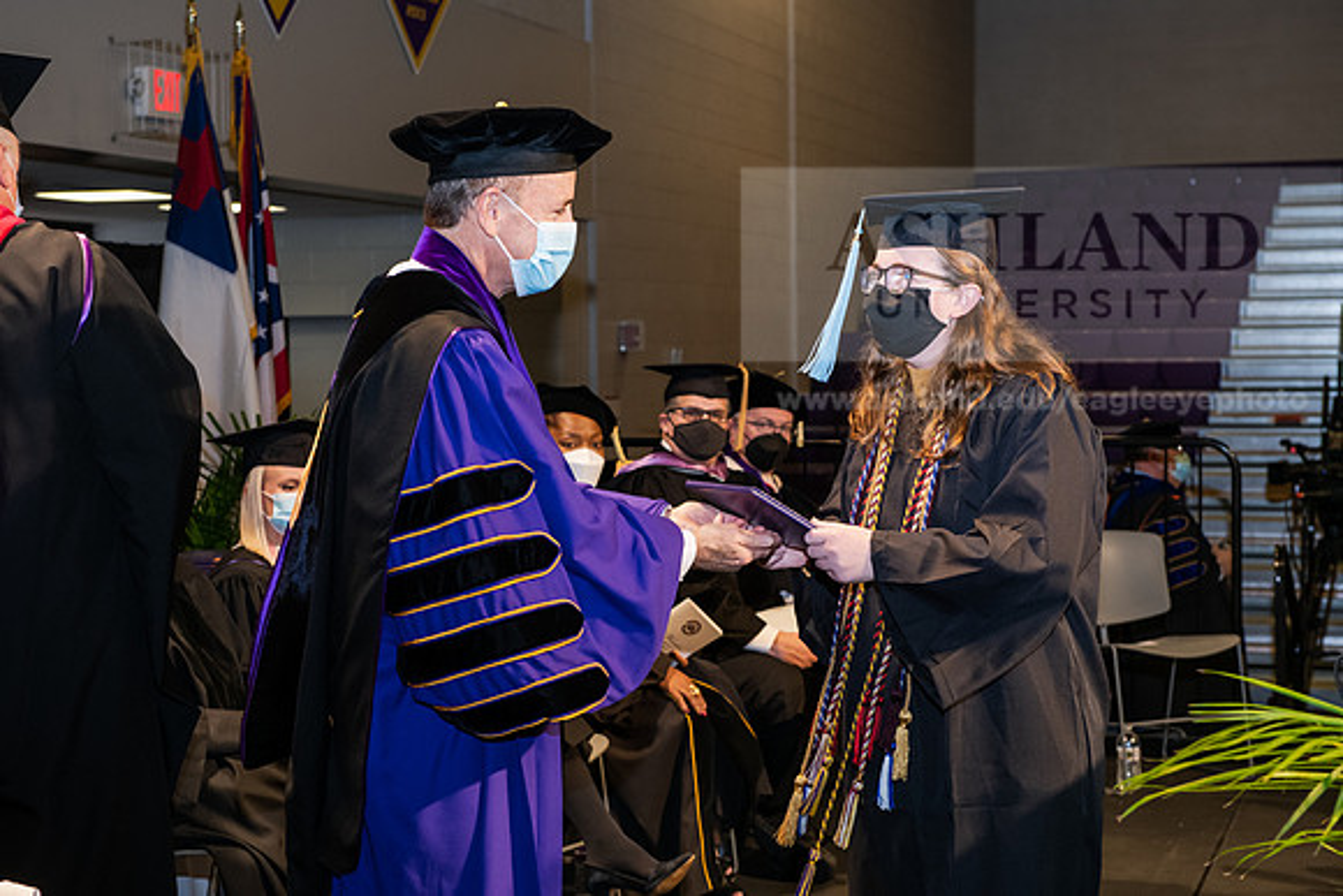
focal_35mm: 66
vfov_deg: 20.6
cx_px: 672
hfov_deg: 30.5
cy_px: 448
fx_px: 2463
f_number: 6.3
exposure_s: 1/200
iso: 1600
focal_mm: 66
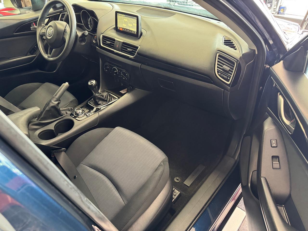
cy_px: 116
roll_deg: -0.3
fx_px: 214
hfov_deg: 71.6
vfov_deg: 56.8
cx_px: 154
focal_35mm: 24
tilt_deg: -35.9
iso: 640
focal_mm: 6.76
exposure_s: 1/60
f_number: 1.78
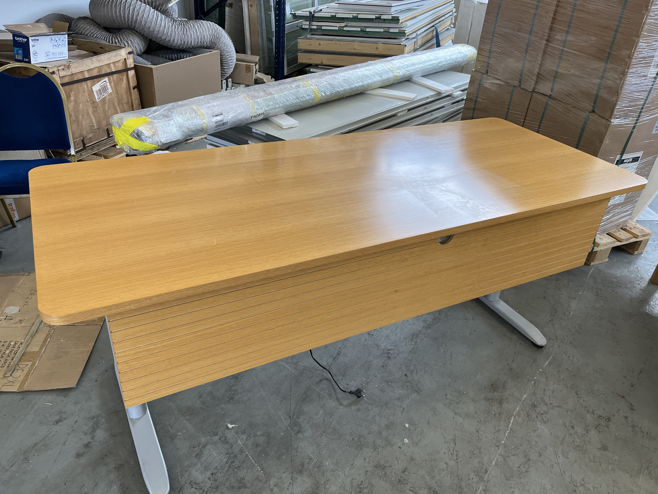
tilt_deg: -31.8
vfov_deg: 53.1
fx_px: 494
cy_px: 247
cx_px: 329
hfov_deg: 67.3
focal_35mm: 26
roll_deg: -3.7
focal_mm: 5.1
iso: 125
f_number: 1.6
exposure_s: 1/100
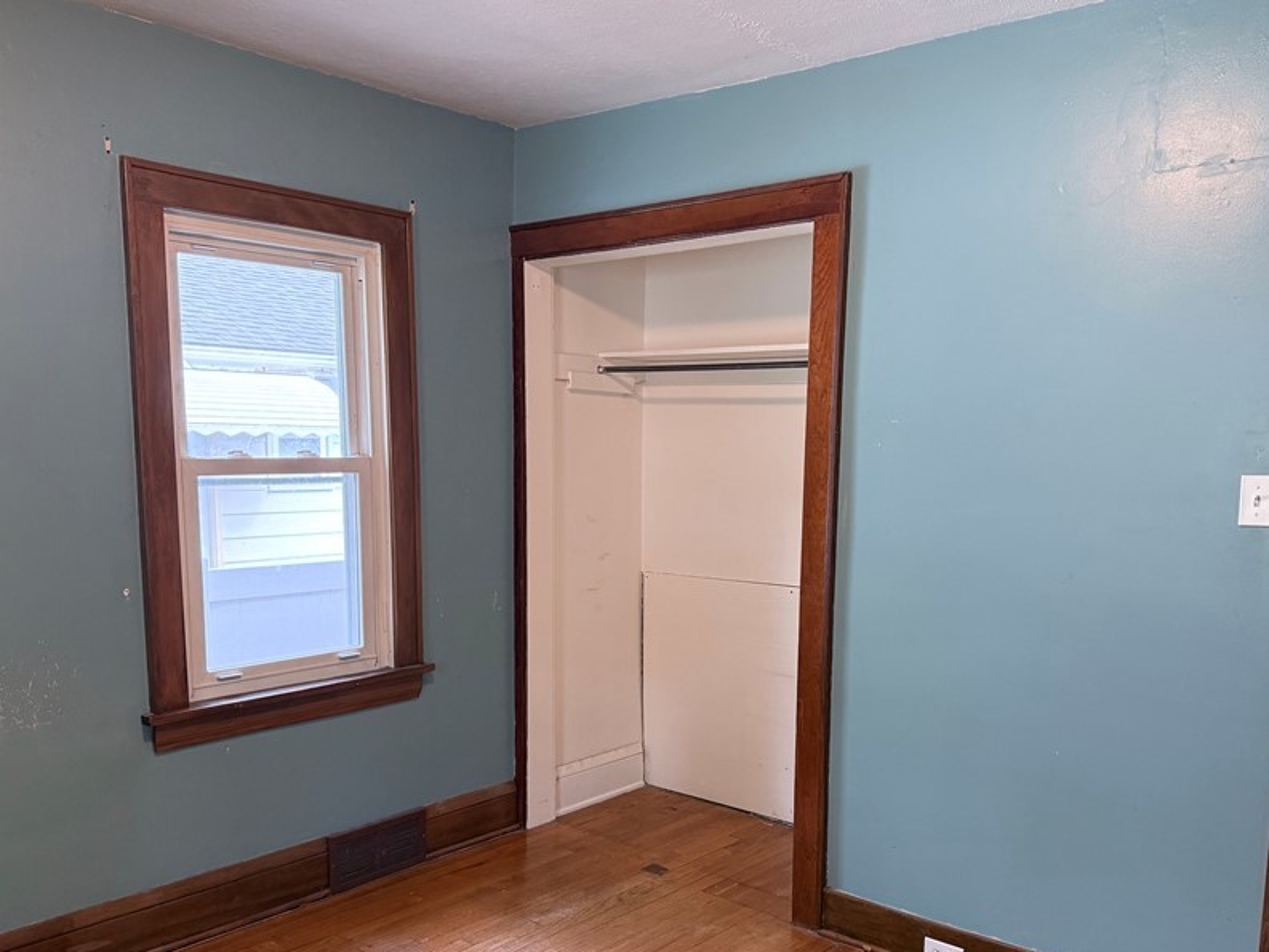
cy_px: 602
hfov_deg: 58.3
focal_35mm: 31
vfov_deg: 45.0
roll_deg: +0.0
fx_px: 1137
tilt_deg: -7.5
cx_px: 602
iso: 400
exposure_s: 1/60
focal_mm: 6.76
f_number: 1.78
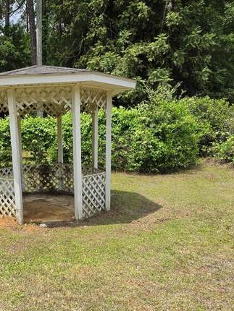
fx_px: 261
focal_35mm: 29
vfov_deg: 60.7
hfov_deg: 45.8
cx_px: 46
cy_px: 196
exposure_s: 1/1358
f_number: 1.9
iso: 32
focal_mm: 2.2
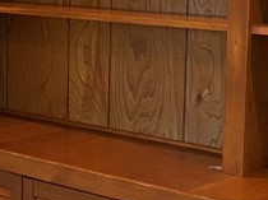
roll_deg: +0.1
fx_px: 982
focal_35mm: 127
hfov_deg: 14.1
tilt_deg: -7.1
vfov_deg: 11.6
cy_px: 31
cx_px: -184
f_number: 1.8
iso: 500
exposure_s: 1/60
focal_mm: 4.25
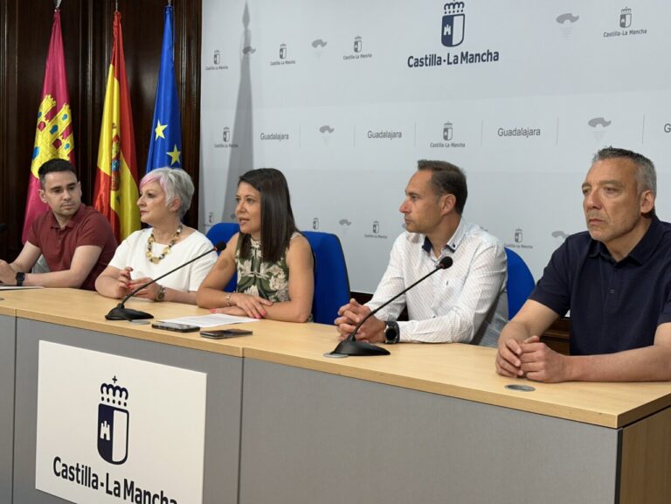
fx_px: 930
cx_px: 336
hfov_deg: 39.7
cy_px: 252
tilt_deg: -3.1
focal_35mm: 48
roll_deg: -1.9
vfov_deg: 30.3
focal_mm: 6.86
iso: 50
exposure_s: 1/50
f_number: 1.78
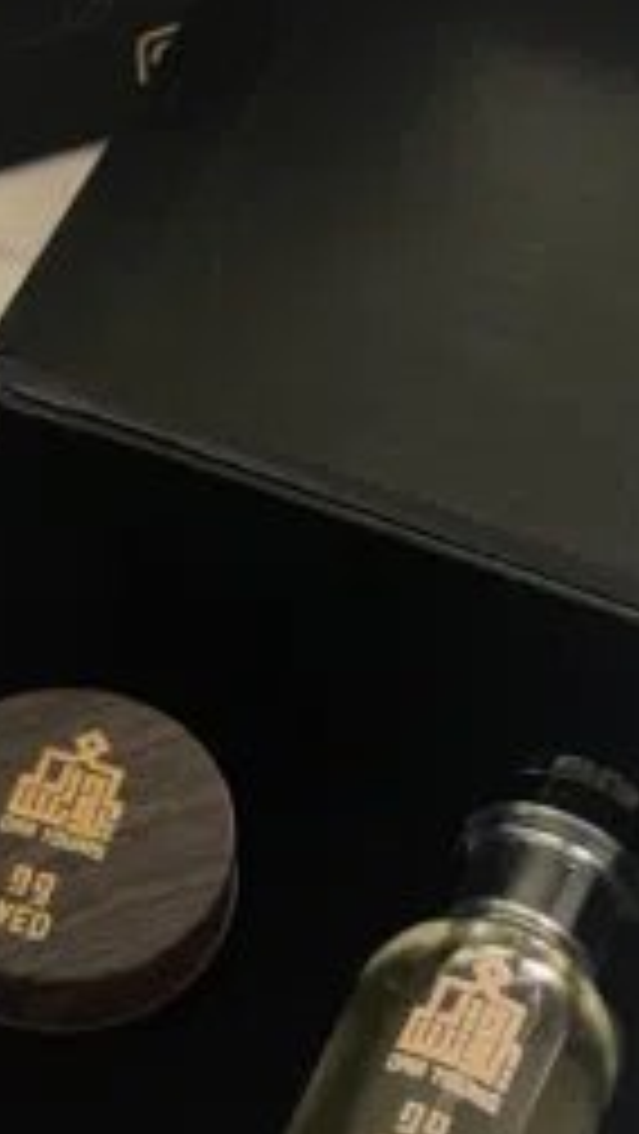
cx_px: 140
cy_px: 490
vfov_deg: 23.6
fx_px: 2707
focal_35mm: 90
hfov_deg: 13.4
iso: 500
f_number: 2
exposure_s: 1/31
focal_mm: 6
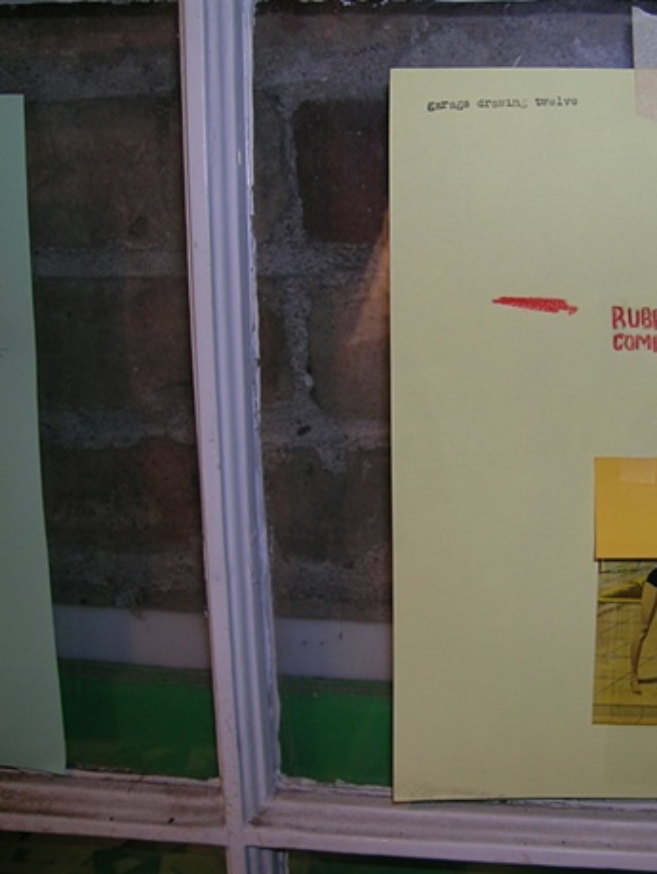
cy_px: 427
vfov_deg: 47.8
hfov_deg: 35.8
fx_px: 986
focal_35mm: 39
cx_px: 516
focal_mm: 5.8
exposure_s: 1/60
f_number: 2.8
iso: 50
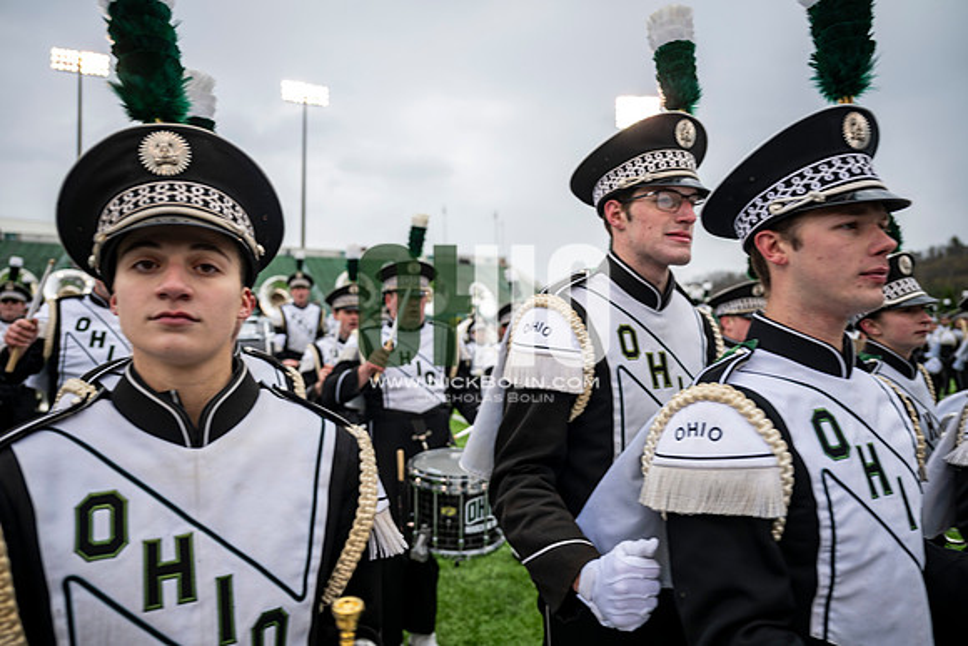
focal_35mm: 24
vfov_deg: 53.2
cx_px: 484
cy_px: 323
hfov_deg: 73.7
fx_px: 645
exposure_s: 1/500
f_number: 2.8
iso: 100
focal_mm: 24
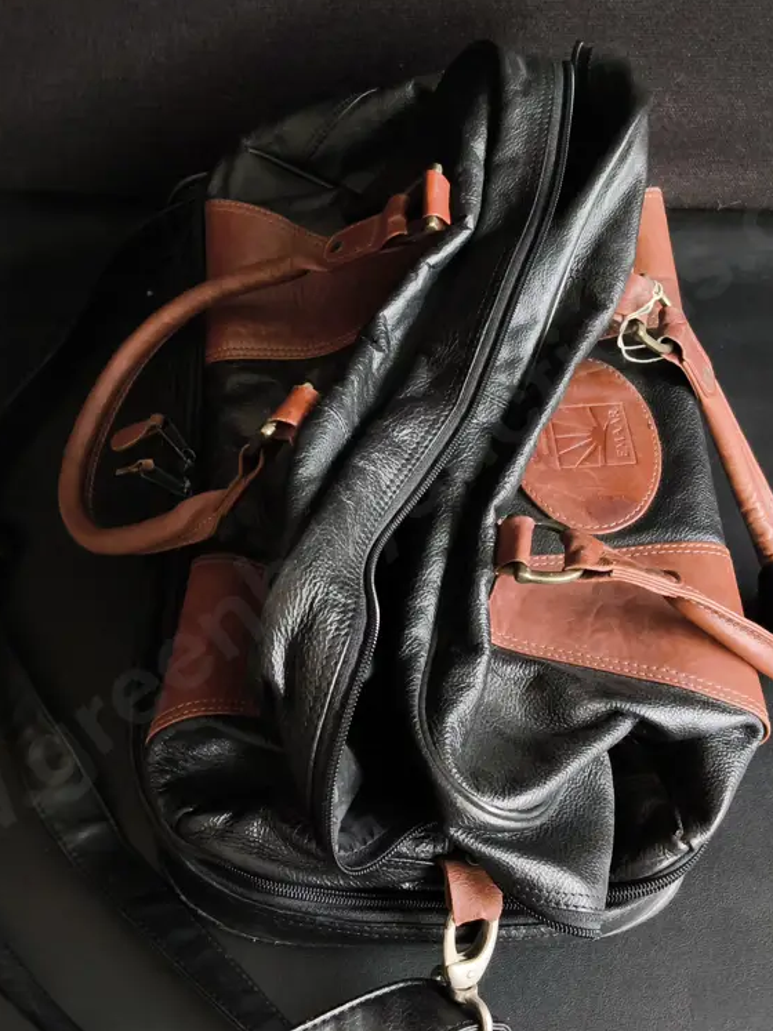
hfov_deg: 38.7
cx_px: 382
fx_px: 1102
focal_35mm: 37
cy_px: 512
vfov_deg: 50.1
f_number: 2
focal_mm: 2.87
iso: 250
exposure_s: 1/100
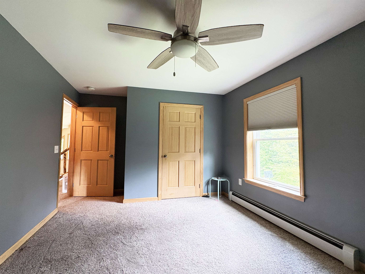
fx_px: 148
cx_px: 182
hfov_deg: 102.1
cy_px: 137
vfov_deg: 85.7
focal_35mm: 14
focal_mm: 2.22
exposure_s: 1/60
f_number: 2.2
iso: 500
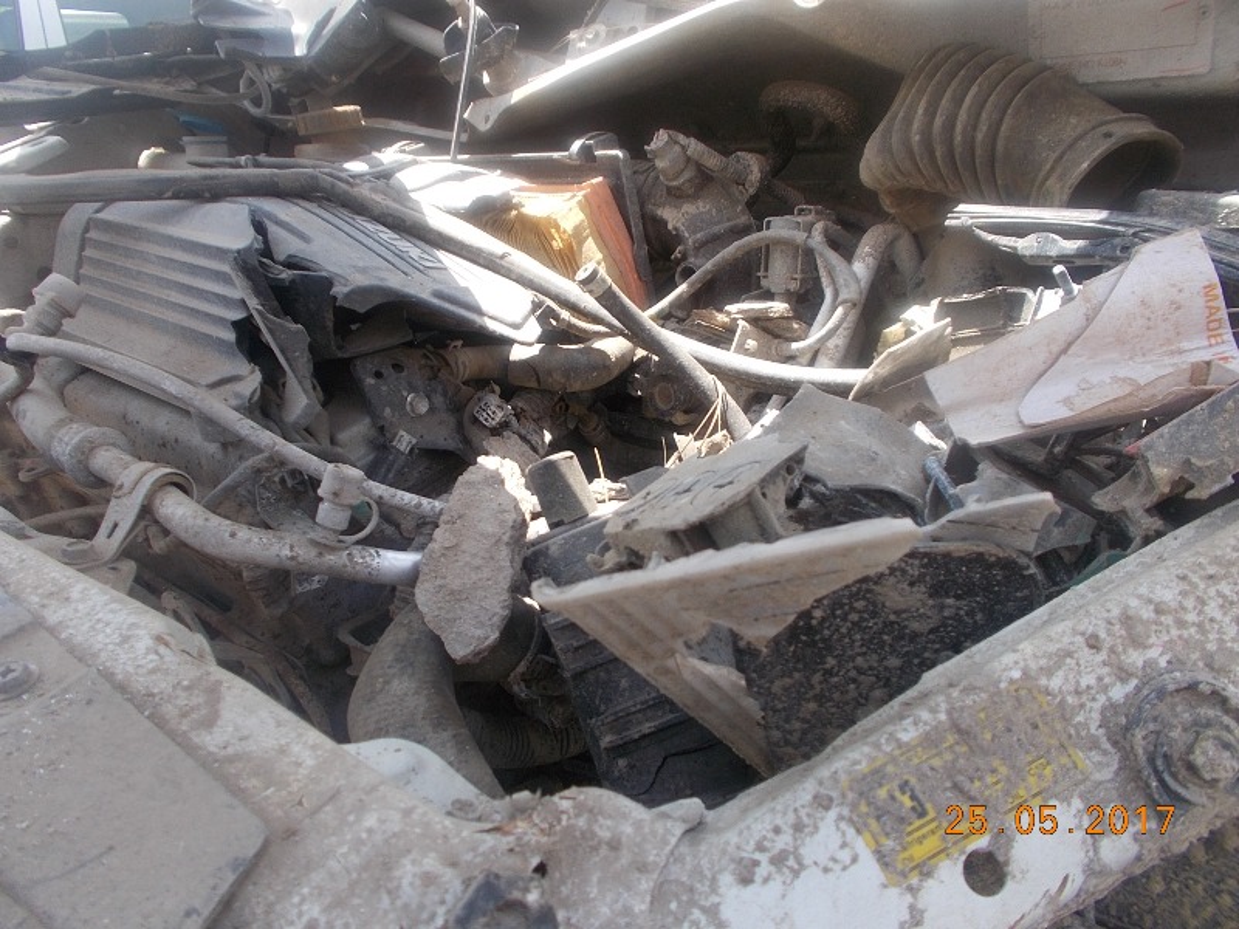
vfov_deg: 53.1
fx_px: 931
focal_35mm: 26
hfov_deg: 67.3
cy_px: 464
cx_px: 620
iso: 80
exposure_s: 1/200
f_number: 3.2
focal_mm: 4.6
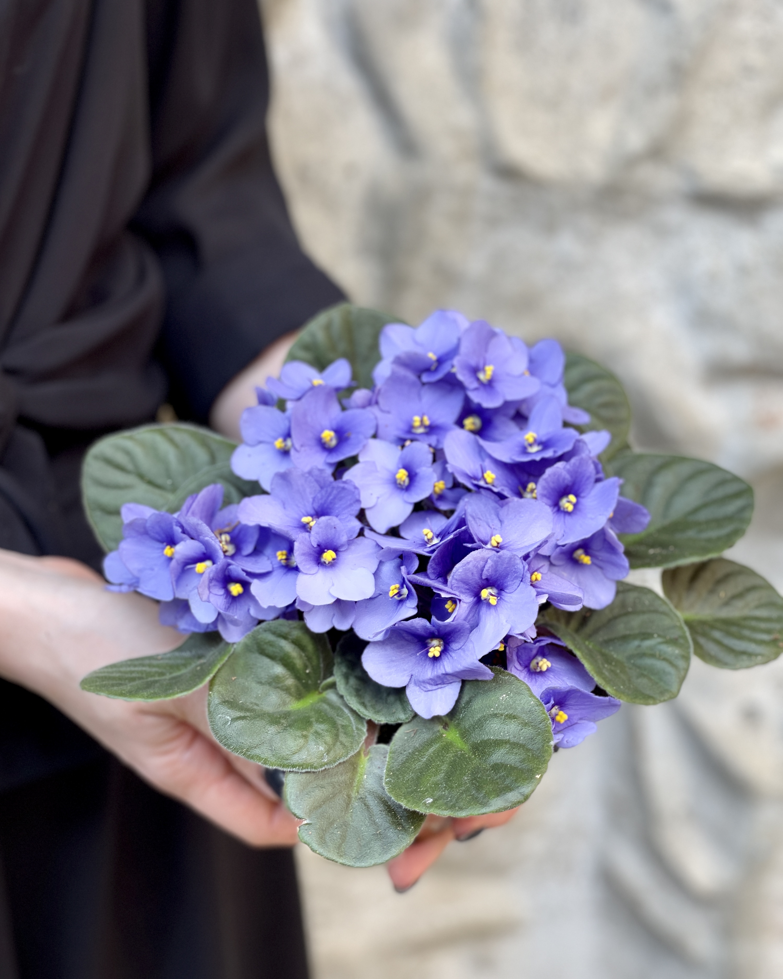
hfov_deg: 22.8
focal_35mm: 67
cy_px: 455
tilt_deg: -28.1
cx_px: 390
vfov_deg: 28.3
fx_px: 1941
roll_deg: -1.3
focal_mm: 7.5
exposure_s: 1/121
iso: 25
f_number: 2.2
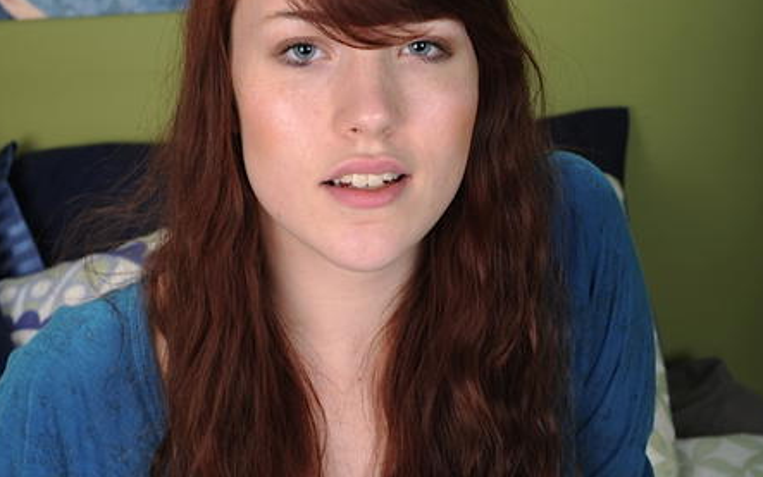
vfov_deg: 11.3
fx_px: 2412
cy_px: 381
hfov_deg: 18.0
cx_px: 396
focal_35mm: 116
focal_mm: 70
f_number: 10
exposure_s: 1/250
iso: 100
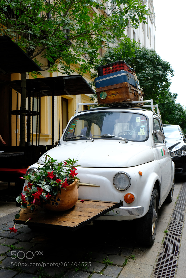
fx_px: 271
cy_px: 139
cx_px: 93
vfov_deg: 54.4
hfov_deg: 37.9
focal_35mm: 35
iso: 200
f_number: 5.6
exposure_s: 1/220
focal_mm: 23.3
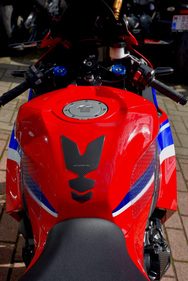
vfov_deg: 41.1
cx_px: 94
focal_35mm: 48
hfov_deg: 28.1
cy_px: 140
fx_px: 376
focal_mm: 48
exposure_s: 1/250
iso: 100
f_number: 8
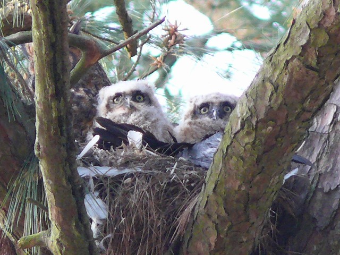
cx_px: 170
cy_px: 128
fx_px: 4027
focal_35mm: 410
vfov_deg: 3.6
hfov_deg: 4.8
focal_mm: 86.6
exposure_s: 1/25
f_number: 3.7
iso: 200
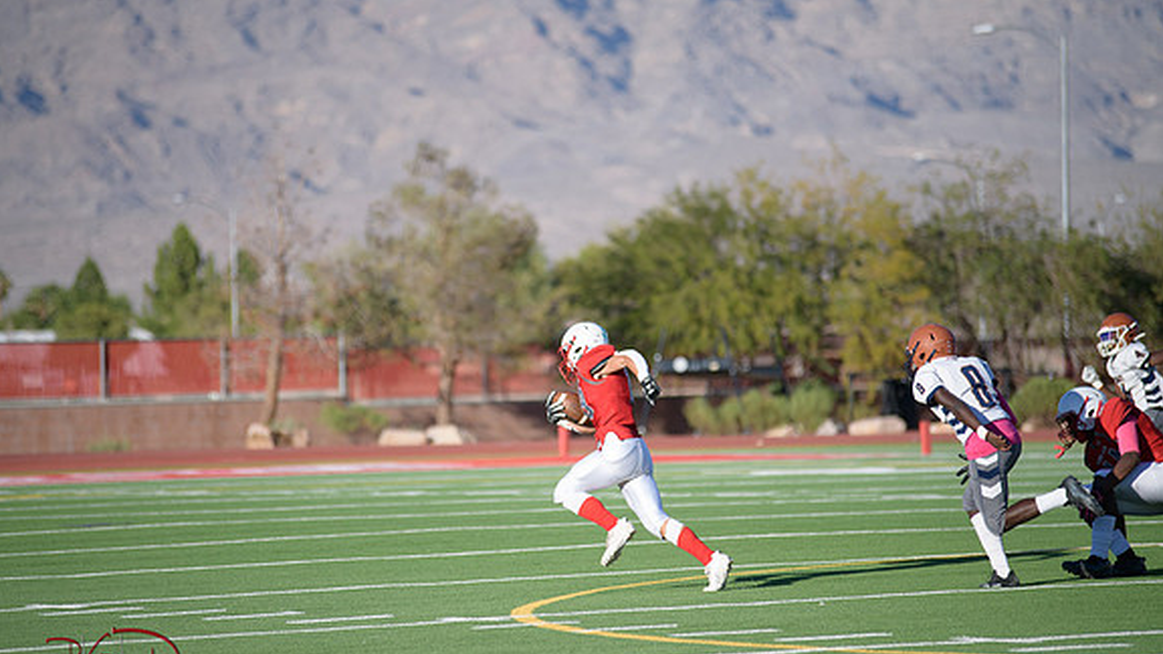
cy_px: 372
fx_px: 6507
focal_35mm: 211
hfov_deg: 10.2
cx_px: 579
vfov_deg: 5.8
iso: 320
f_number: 2.8
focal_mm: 200
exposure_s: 1/5000
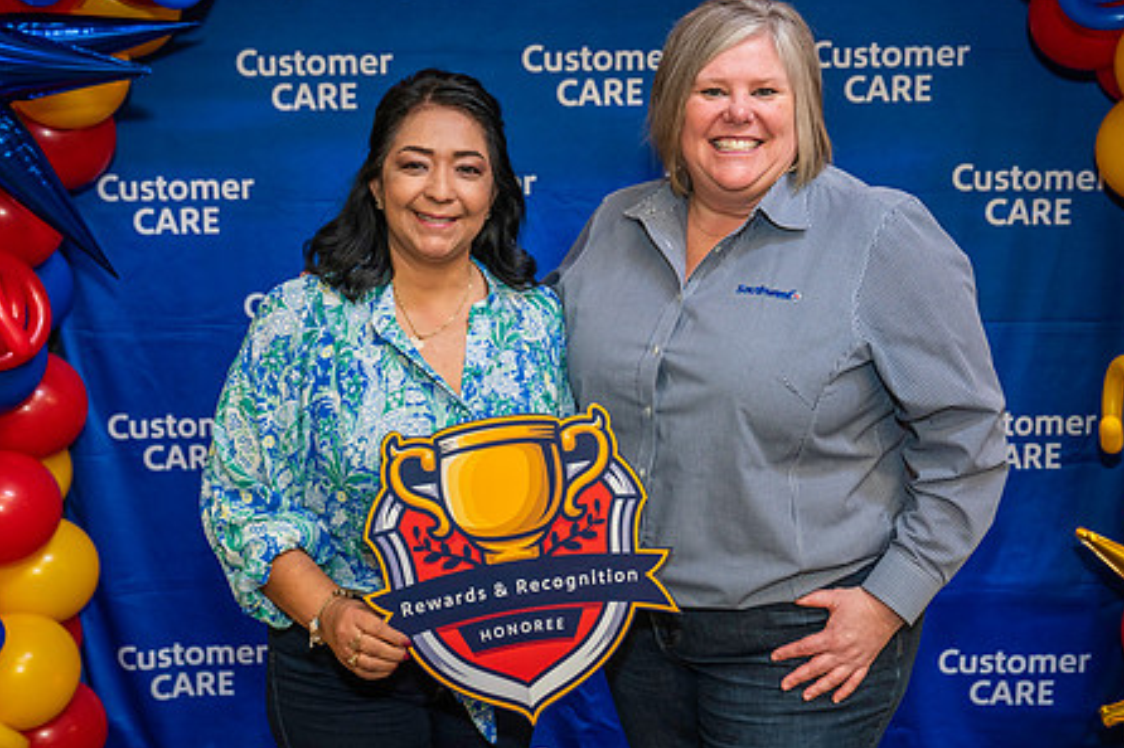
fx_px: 1529
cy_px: 331
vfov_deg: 27.5
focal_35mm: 49
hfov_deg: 40.4
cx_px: 556
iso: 1250
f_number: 4
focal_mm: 36
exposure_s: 1/160
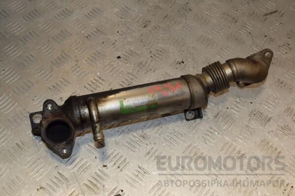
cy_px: 98
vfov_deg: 29.9
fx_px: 369
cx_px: 148
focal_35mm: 45
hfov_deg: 43.6
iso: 800
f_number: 10
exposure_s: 1/200
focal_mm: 30
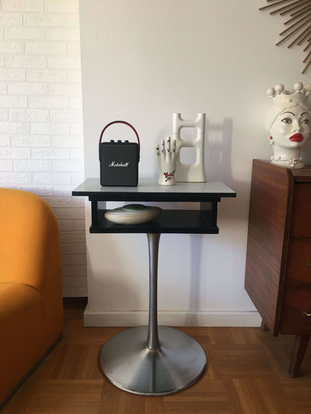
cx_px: 156
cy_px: 207
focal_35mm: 29
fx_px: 347
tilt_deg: -10.4
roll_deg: -0.6
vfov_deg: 61.7
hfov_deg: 48.2
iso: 32
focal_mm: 4.15
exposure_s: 1/17
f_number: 2.2
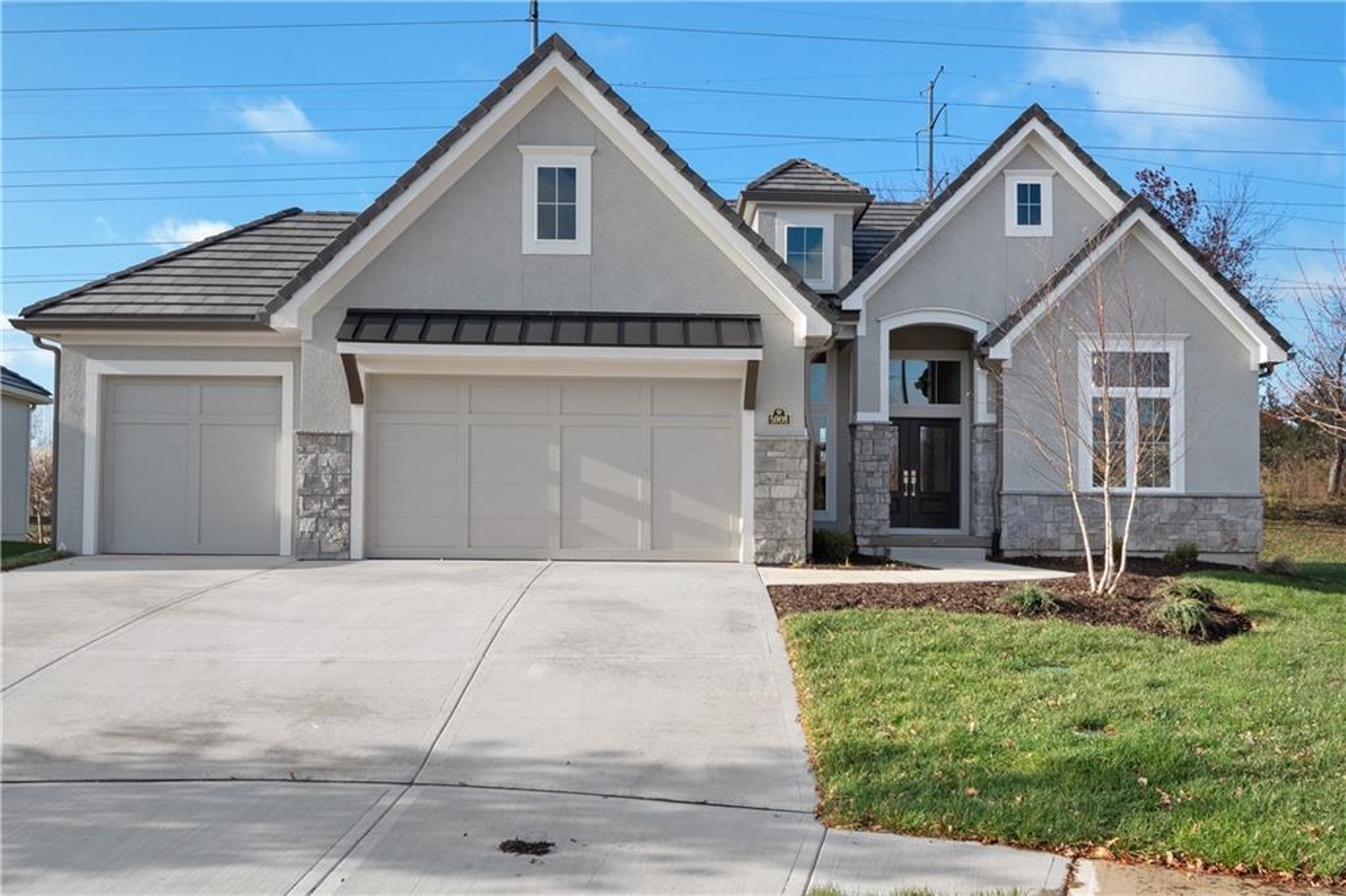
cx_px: 673
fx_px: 1121
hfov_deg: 61.9
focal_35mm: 30
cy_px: 448
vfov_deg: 43.6
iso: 400
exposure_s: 1/320
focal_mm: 15
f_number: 8
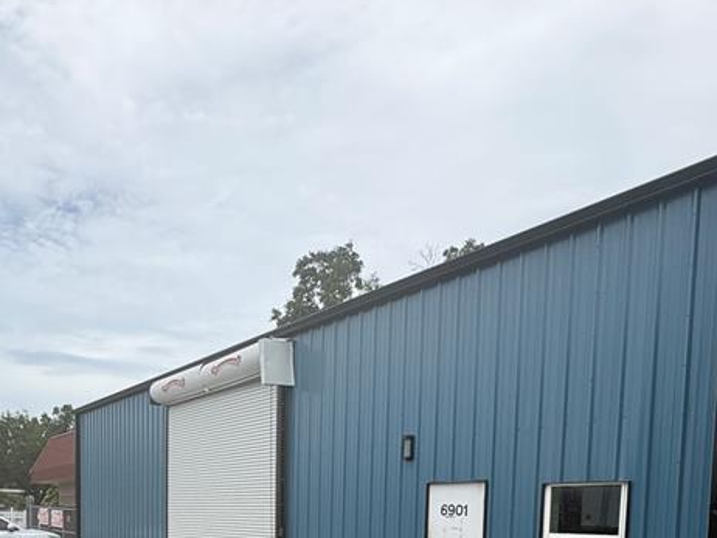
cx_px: 272
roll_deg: -0.9
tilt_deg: -1.5
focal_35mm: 31
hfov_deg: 57.7
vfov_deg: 39.0
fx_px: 642
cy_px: 563
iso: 40
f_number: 2.2
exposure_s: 1/1880
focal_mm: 2.22
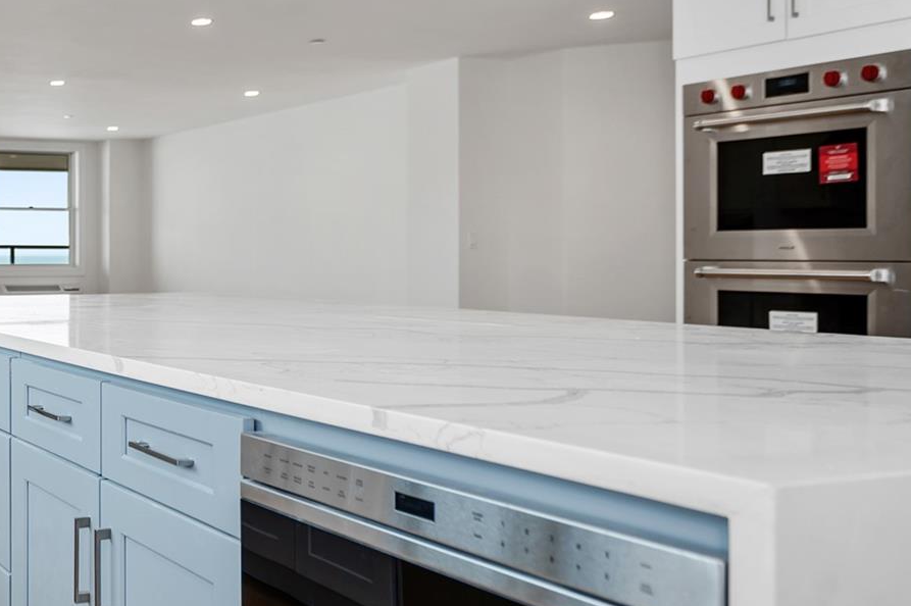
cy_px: 266
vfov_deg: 33.2
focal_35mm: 40
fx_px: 1015
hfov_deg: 40.3
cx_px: -60
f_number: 2.8
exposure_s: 1/125
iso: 100
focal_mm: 17.5
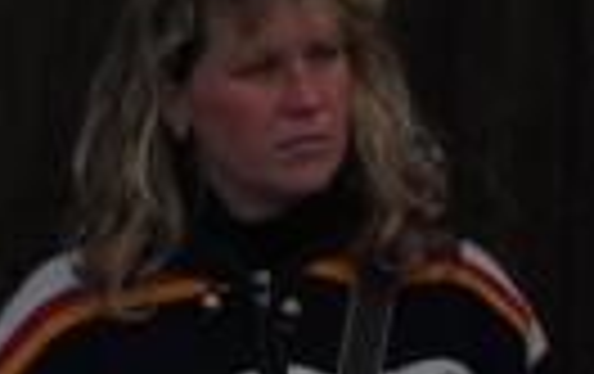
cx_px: 119
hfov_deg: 1.4
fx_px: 23984
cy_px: 696
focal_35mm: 1479
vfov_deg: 0.9
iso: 200
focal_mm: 200
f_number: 5.6
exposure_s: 1/60
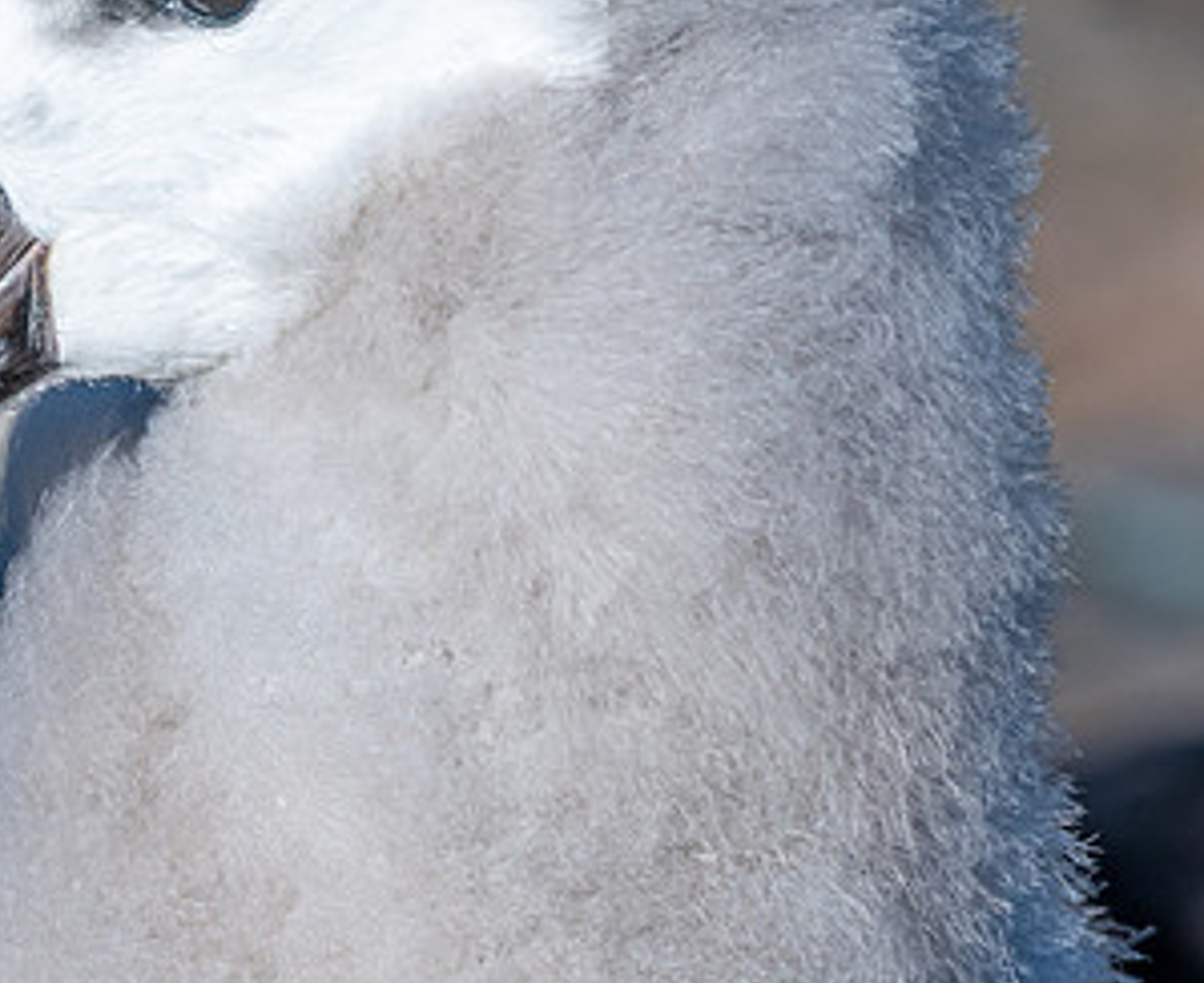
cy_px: 388
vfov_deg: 1.2
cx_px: 868
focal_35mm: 1315
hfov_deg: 1.5
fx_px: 47228
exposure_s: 1/640
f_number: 8
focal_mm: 300
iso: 110
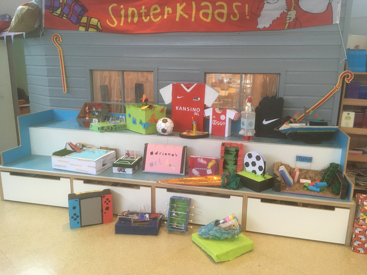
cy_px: 138
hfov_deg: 61.7
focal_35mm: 29
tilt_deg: -13.8
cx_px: 184
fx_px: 307
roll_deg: -0.8
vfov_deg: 48.2
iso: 160
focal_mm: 4.15
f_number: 2.2
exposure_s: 1/33
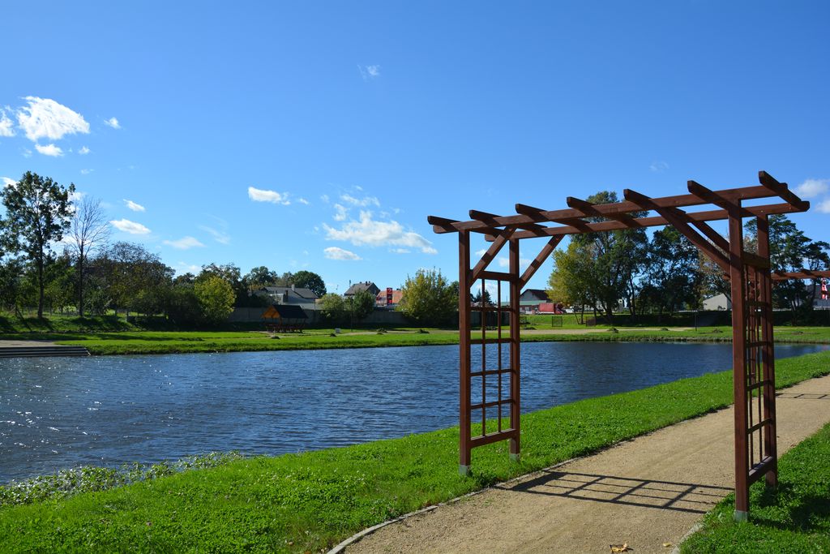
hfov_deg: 37.8
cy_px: 277
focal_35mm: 52
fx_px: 1211
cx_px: 415
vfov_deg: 25.8
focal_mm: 35
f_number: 9
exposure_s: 1/320
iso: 100
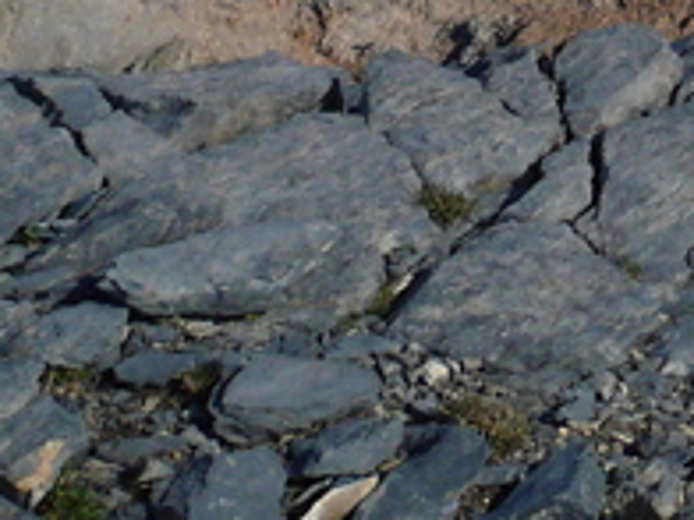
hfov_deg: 11.4
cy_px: -414
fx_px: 3188
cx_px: 1296
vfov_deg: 8.9
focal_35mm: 159
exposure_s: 1/200
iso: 100
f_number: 9
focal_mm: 6.4
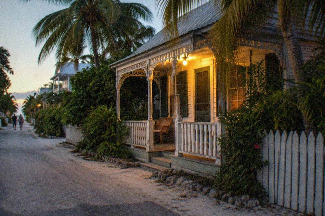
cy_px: 108
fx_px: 316
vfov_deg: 37.8
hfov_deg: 54.5
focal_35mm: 35
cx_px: 162
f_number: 4.5
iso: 6400
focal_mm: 35
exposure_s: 1/125
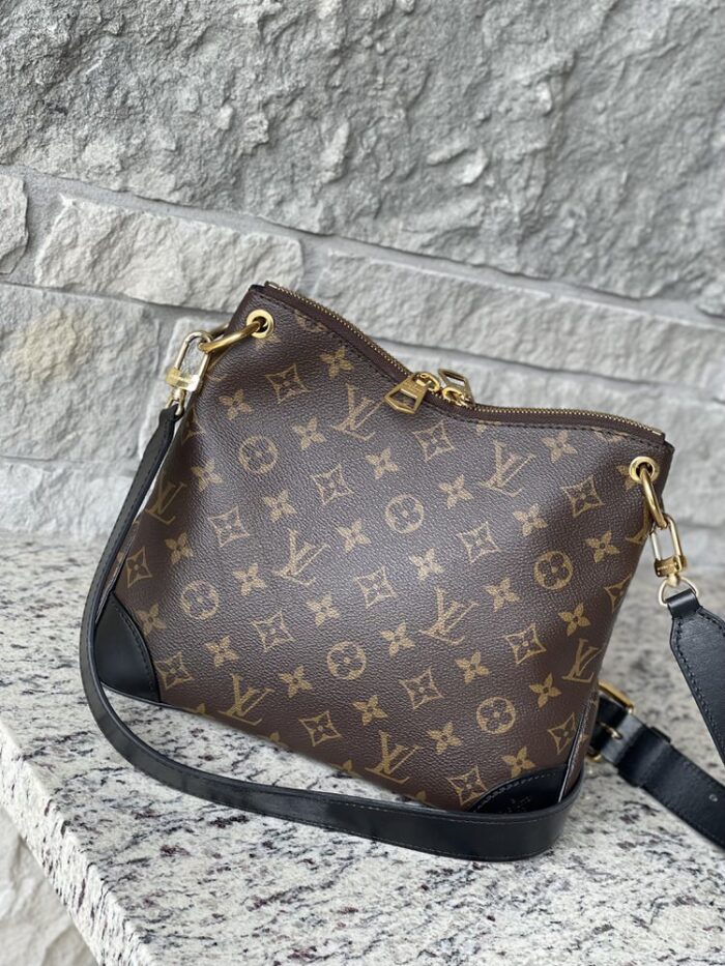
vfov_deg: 30.3
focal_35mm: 64
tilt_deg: -18.9
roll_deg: -21.0
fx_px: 1787
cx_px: 362
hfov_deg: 22.9
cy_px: 483
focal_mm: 7.5
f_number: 2.2
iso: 32
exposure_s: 1/121
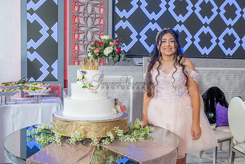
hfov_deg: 50.7
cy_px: 82
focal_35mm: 38
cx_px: 122
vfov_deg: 35.1
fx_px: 259
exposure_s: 1/160
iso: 1000
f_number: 5.6
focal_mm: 38
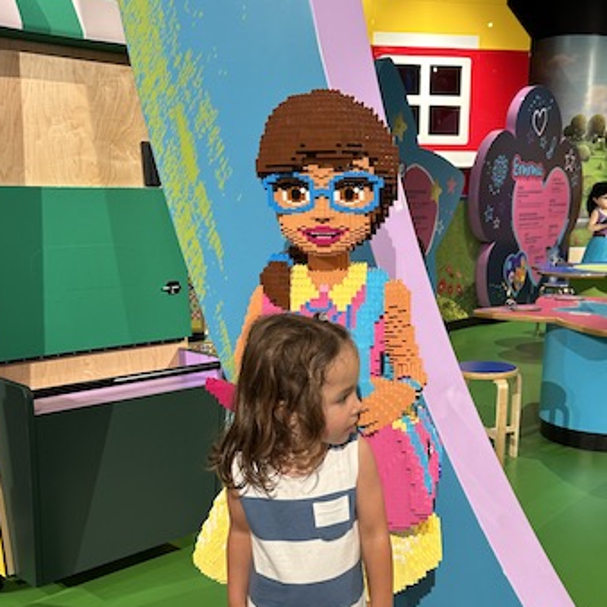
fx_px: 794
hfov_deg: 41.6
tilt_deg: -18.3
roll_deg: -1.4
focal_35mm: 40
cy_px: 473
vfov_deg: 40.4
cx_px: 378
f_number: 1.78
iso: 125
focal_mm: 6.86
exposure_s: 1/50
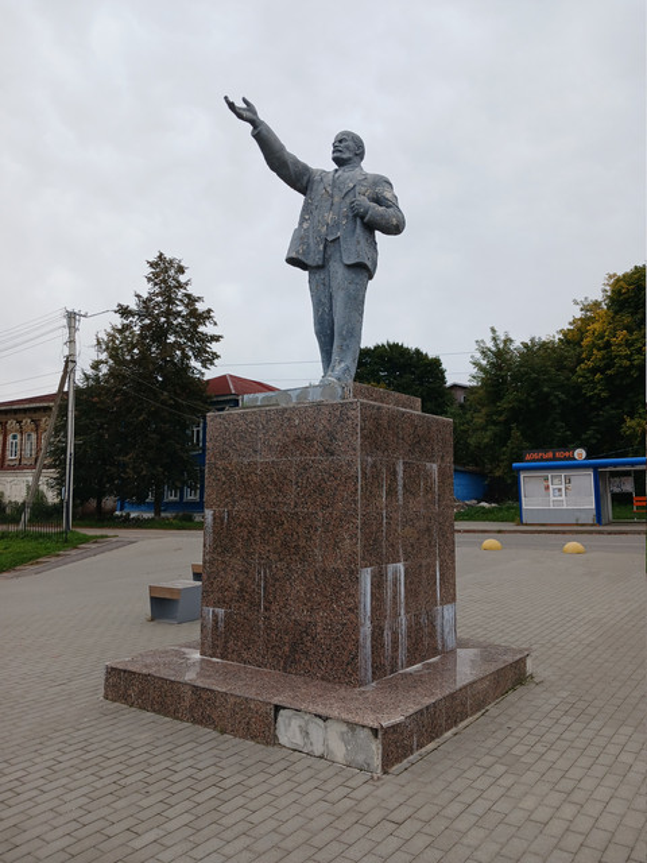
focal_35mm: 27
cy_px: 432
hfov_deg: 51.4
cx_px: 324
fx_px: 673
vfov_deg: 65.3
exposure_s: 1/60
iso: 25
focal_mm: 4
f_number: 1.8
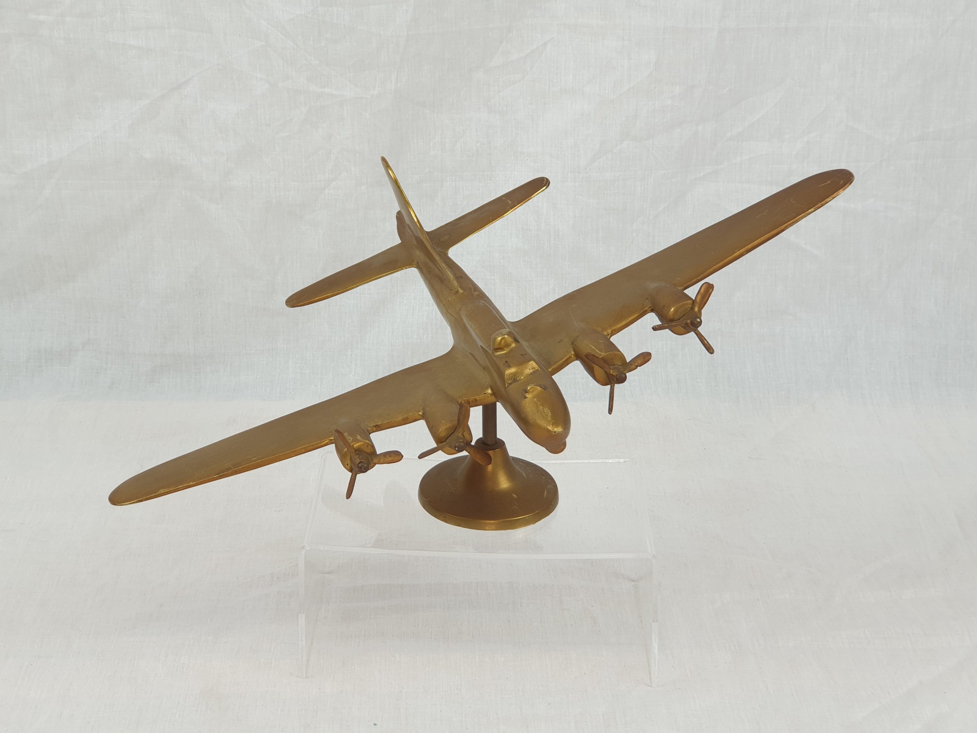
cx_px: 488
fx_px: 1468
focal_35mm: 52
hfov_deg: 36.8
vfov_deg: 28.0
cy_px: 366
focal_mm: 6
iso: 100
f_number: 2.4
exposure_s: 1/33
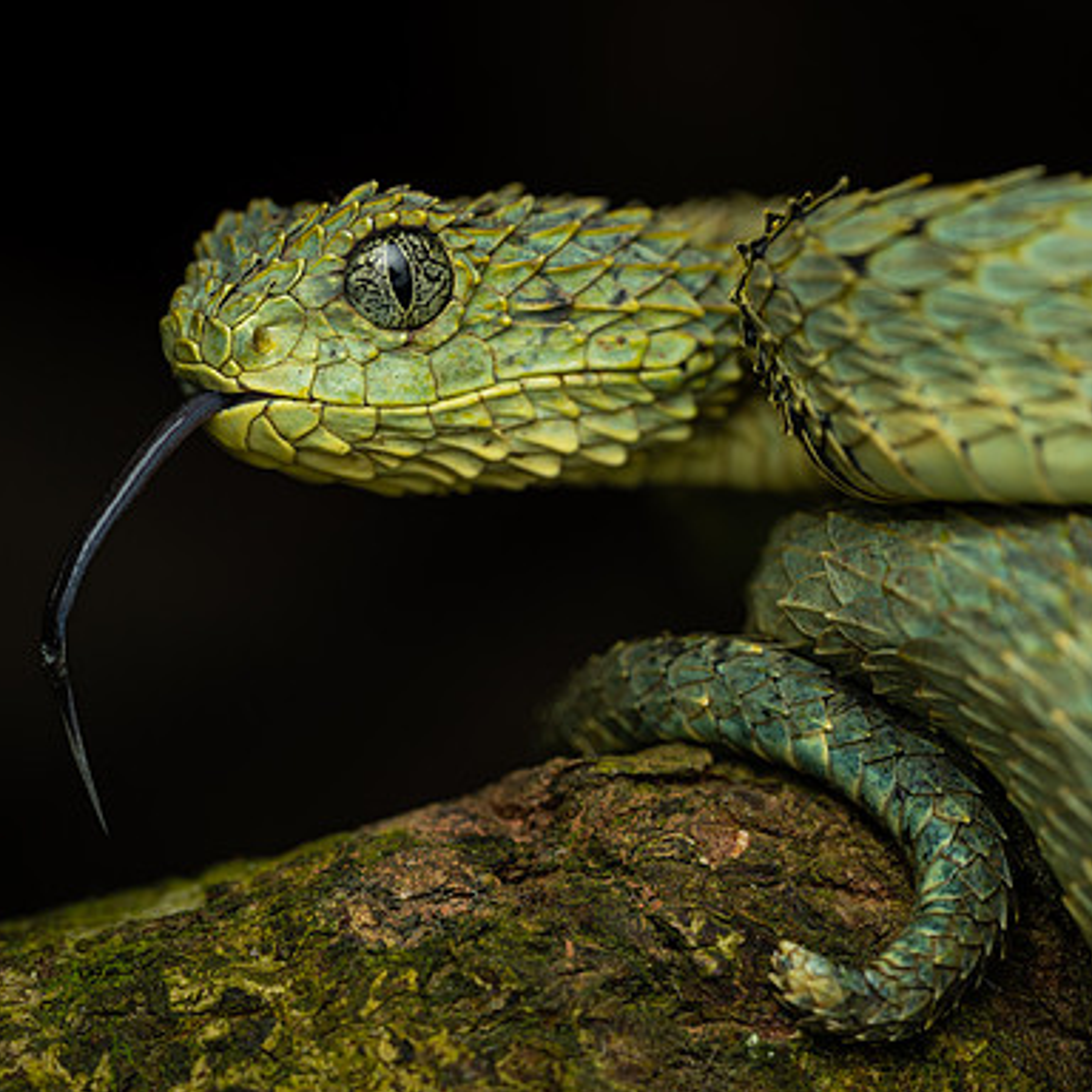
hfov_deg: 11.2
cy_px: 590
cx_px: 707
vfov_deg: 11.2
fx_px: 5568
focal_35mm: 156
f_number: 11
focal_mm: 105
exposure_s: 1/200
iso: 100
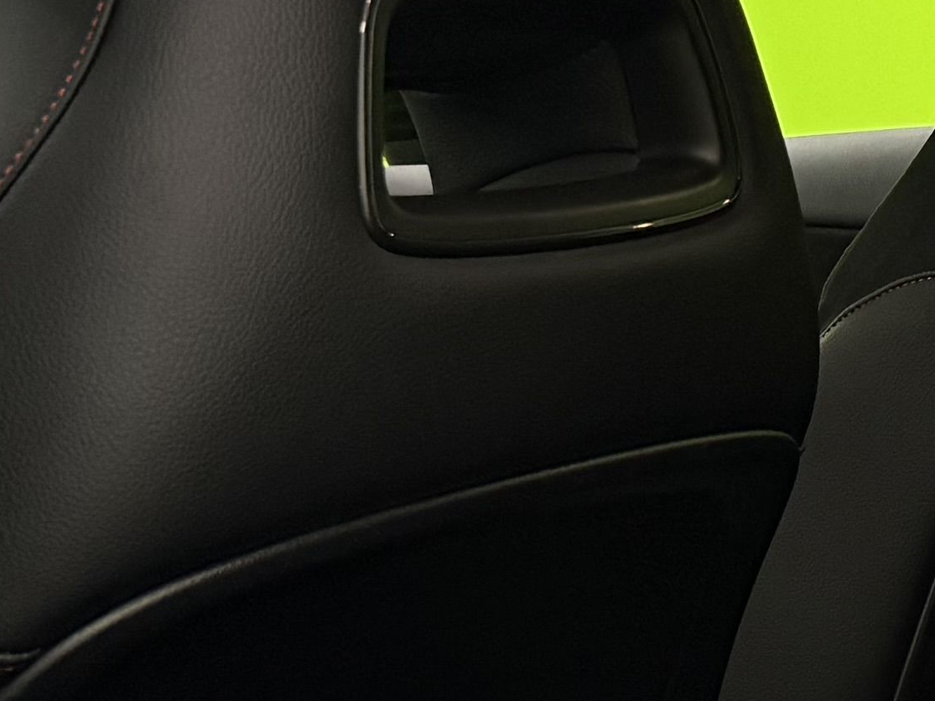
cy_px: 569
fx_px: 3322
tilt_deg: -9.3
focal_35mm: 123
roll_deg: +0.9
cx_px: 1331
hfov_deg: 15.0
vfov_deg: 12.0
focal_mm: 6.76
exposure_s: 1/50
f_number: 1.78
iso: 320
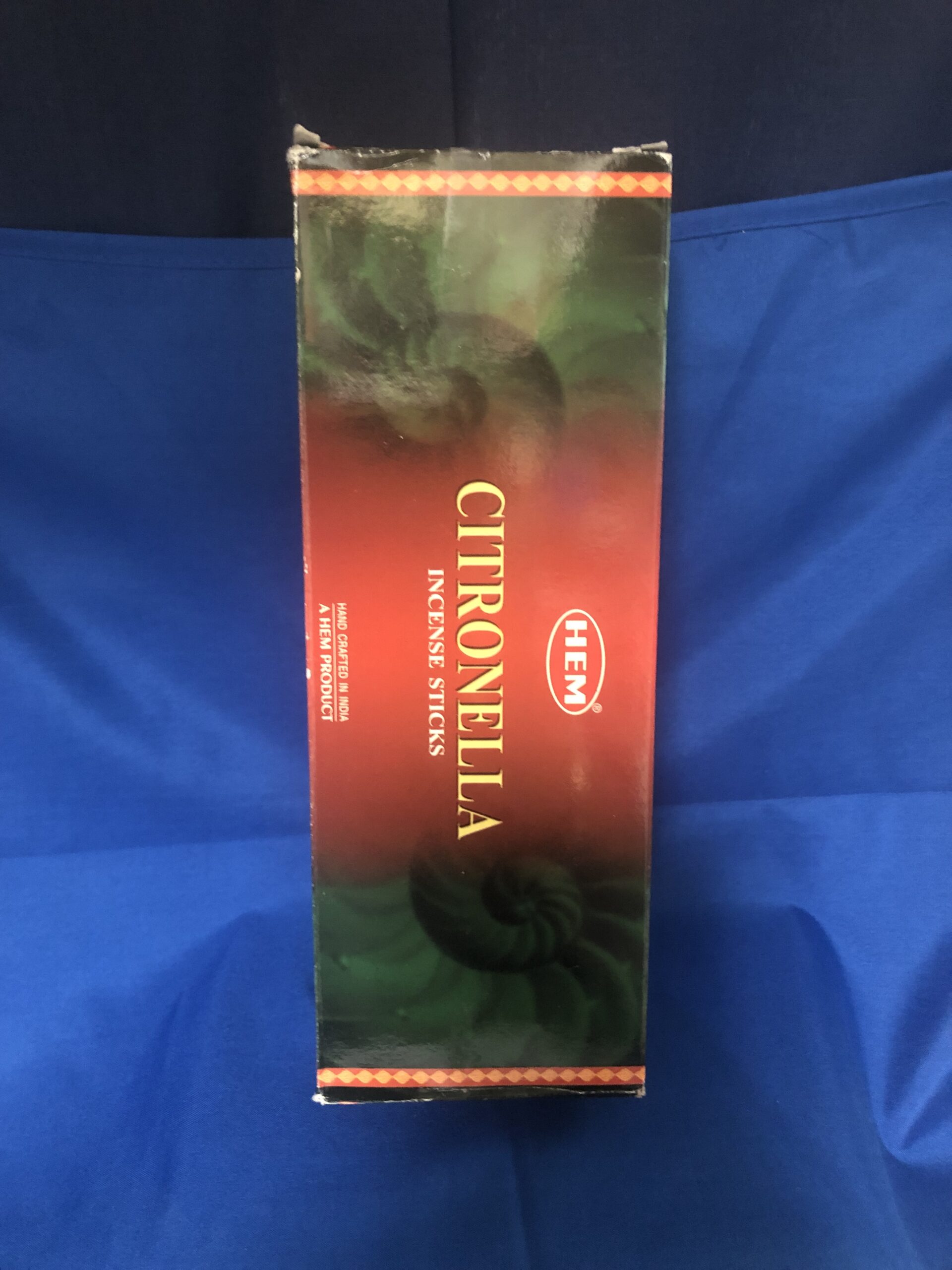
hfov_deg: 49.7
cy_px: 635
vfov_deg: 63.4
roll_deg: +1.3
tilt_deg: -28.5
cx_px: 476
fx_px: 1027
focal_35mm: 28
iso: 100
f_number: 1.8
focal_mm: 3.99
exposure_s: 1/4
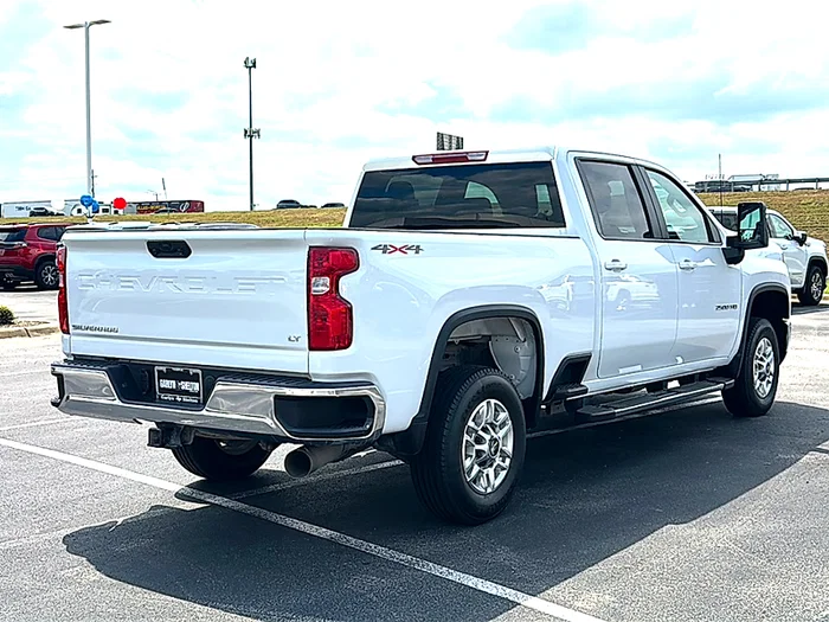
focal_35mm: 37
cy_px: 311
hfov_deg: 50.1
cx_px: 414
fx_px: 886
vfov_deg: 38.7
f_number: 1.78
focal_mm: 6.86
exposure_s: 1/6667
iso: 80
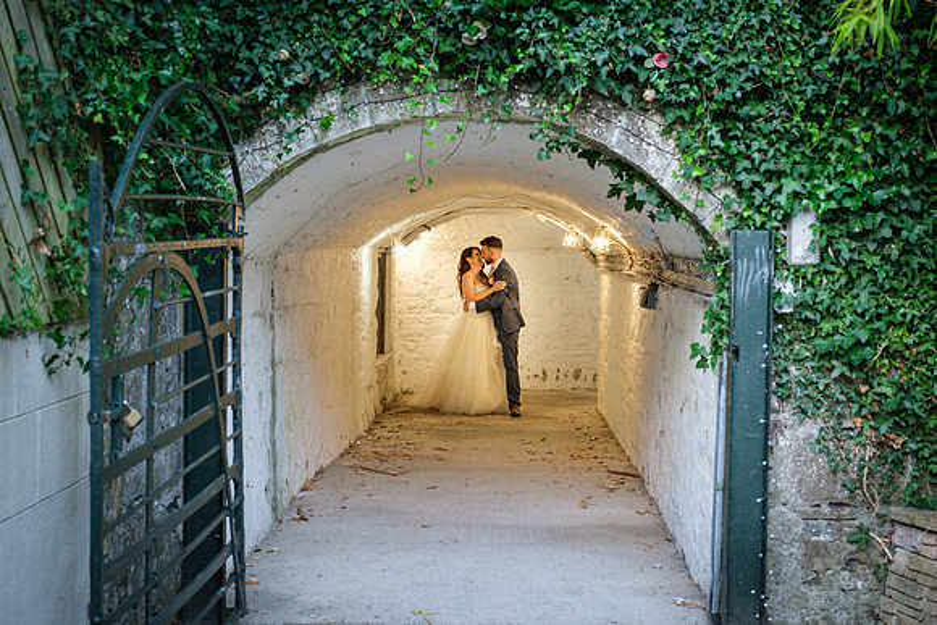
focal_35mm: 56
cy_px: 309
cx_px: 487
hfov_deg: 35.4
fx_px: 1469
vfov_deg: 24.0
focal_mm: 35.3
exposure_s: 1/160
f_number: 3.2
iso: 1250
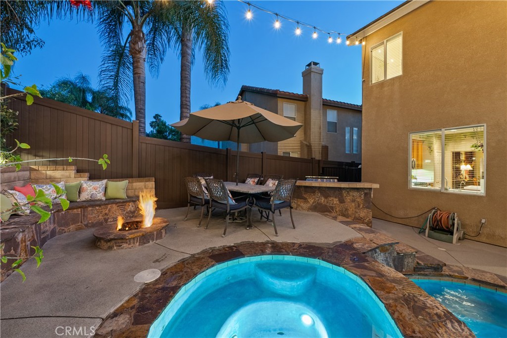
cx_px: 254
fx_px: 183
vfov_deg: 85.4
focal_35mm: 13
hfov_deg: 108.3
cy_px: 169
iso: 1250
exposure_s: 1.3
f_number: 9
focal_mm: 13
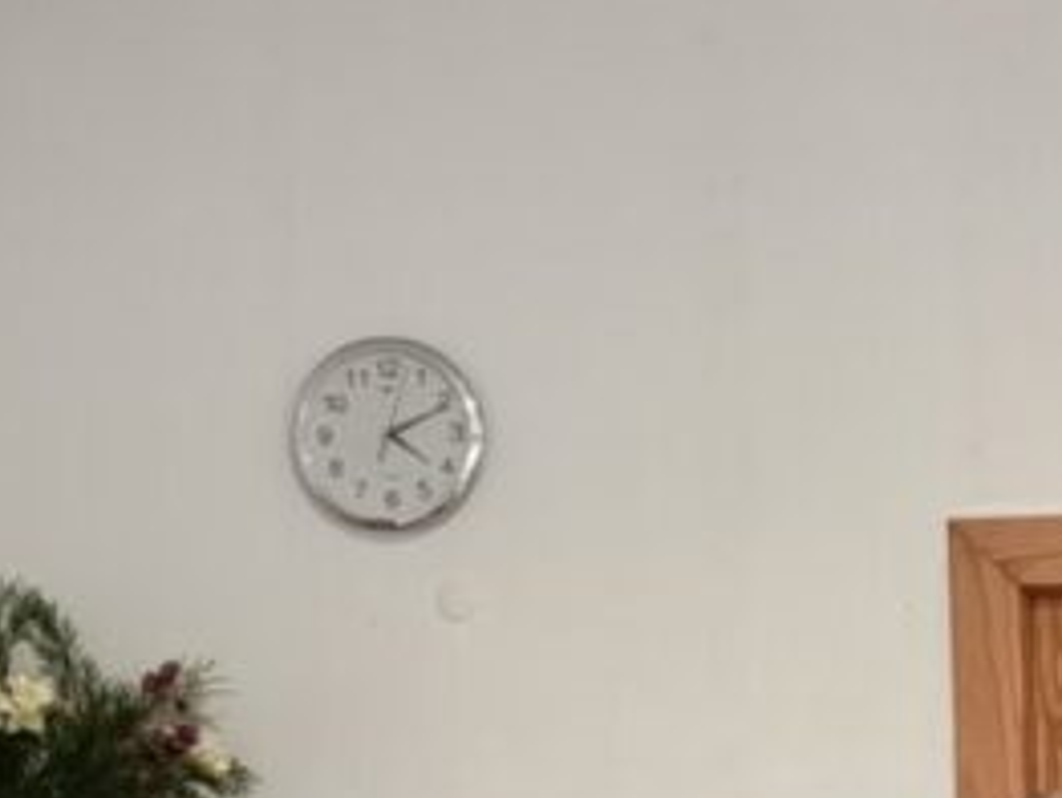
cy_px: 1114
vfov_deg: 11.5
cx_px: 1350
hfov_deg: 15.1
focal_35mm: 125
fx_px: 3838
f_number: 1.7
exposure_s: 1/25
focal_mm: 5.24
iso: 635
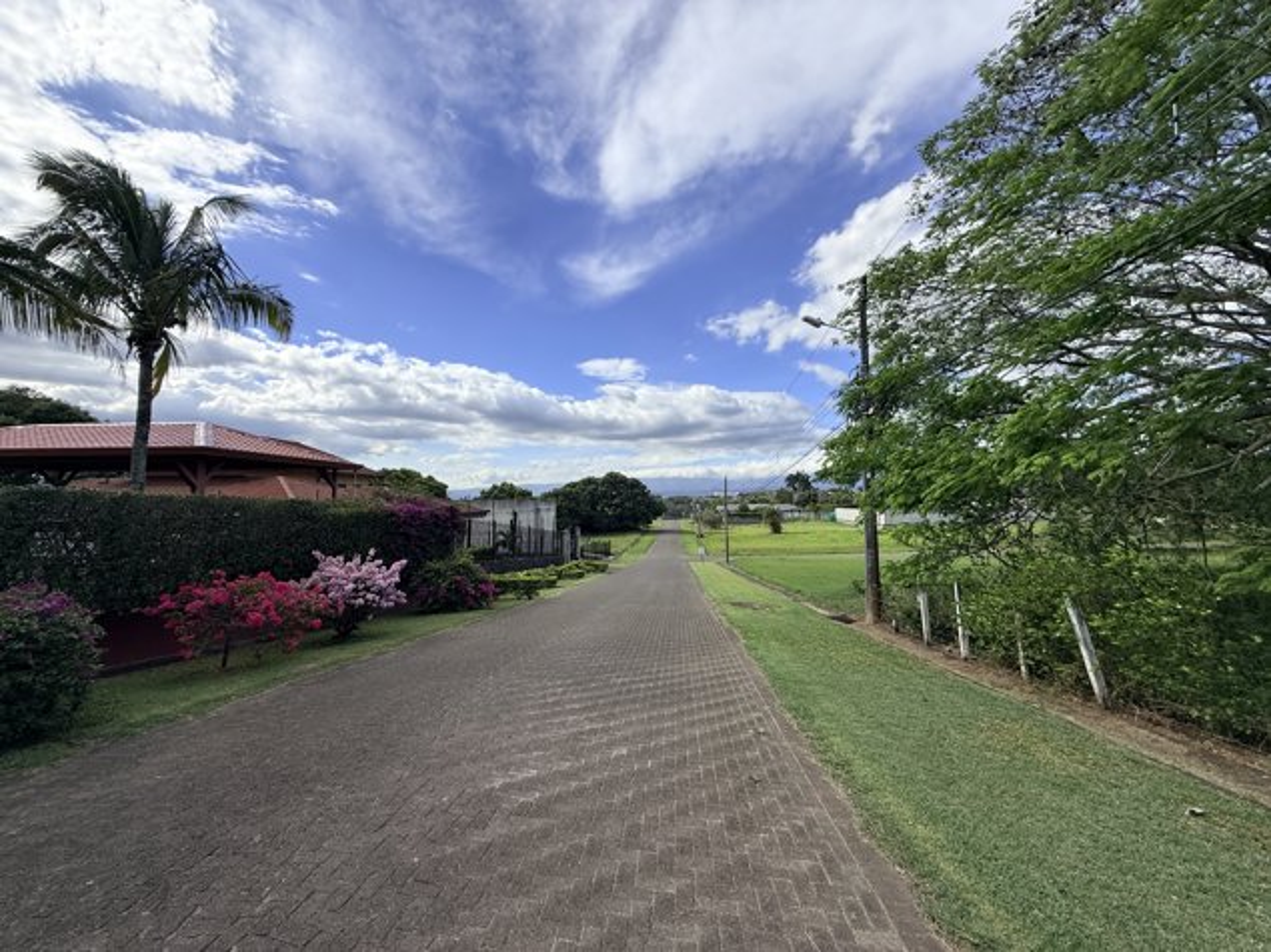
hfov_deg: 102.1
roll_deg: +0.1
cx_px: 636
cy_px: 476
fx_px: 514
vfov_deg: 85.7
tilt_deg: +3.6
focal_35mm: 14
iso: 50
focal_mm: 2.22
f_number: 2.2
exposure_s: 1/3125
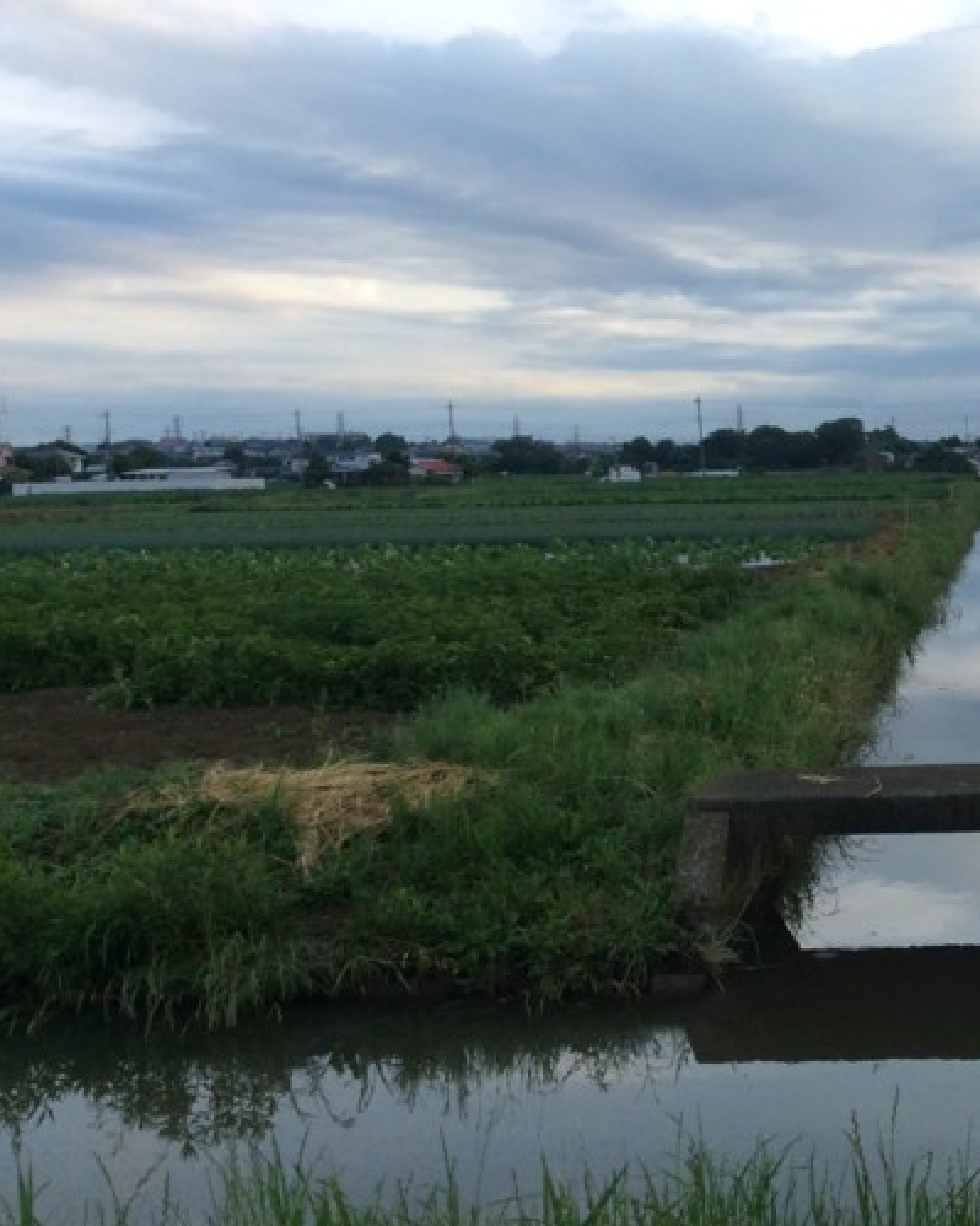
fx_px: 1813
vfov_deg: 37.3
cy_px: 629
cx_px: 978
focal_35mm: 50
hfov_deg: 28.4
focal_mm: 3.3
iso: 32
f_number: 2.4
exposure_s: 1/357
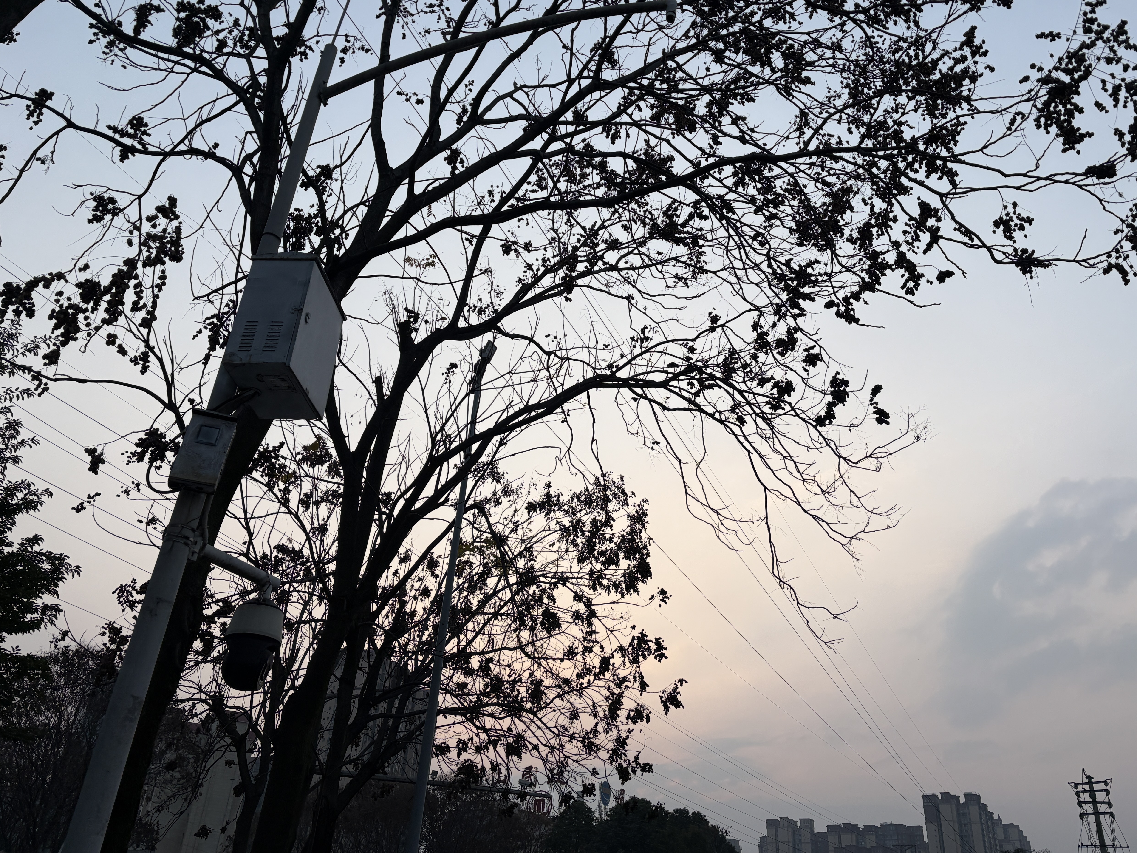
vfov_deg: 46.7
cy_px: 372
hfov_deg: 59.7
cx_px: 645
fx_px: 985
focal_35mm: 30
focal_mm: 5.96
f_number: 1.6
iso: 50
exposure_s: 1/1001
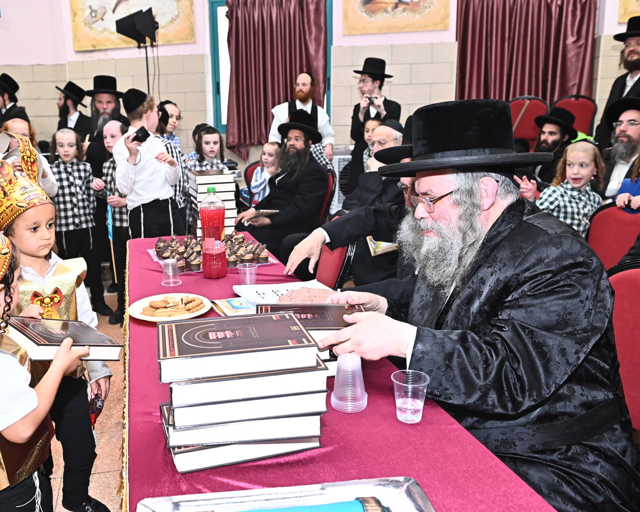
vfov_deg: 47.1
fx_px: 587
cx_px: 257
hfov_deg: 56.8
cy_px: 252
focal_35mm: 31
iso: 2500
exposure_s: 1/160
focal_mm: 27
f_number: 5
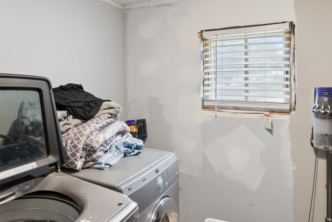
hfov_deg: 65.7
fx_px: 249
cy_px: 99
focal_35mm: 27
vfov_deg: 47.9
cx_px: 112
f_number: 13
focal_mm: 14
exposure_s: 1/5
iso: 400
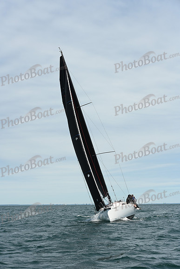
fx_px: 525
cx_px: 90
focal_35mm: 70
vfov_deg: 28.8
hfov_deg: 19.5
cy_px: 134
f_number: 8
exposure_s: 1/1000
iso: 320
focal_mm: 70
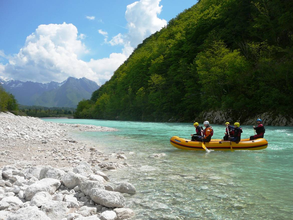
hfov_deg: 52.6
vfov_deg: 40.7
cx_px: 146
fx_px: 296
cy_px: 110
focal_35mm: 35
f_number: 5
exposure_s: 1/800
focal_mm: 5.2
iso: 80
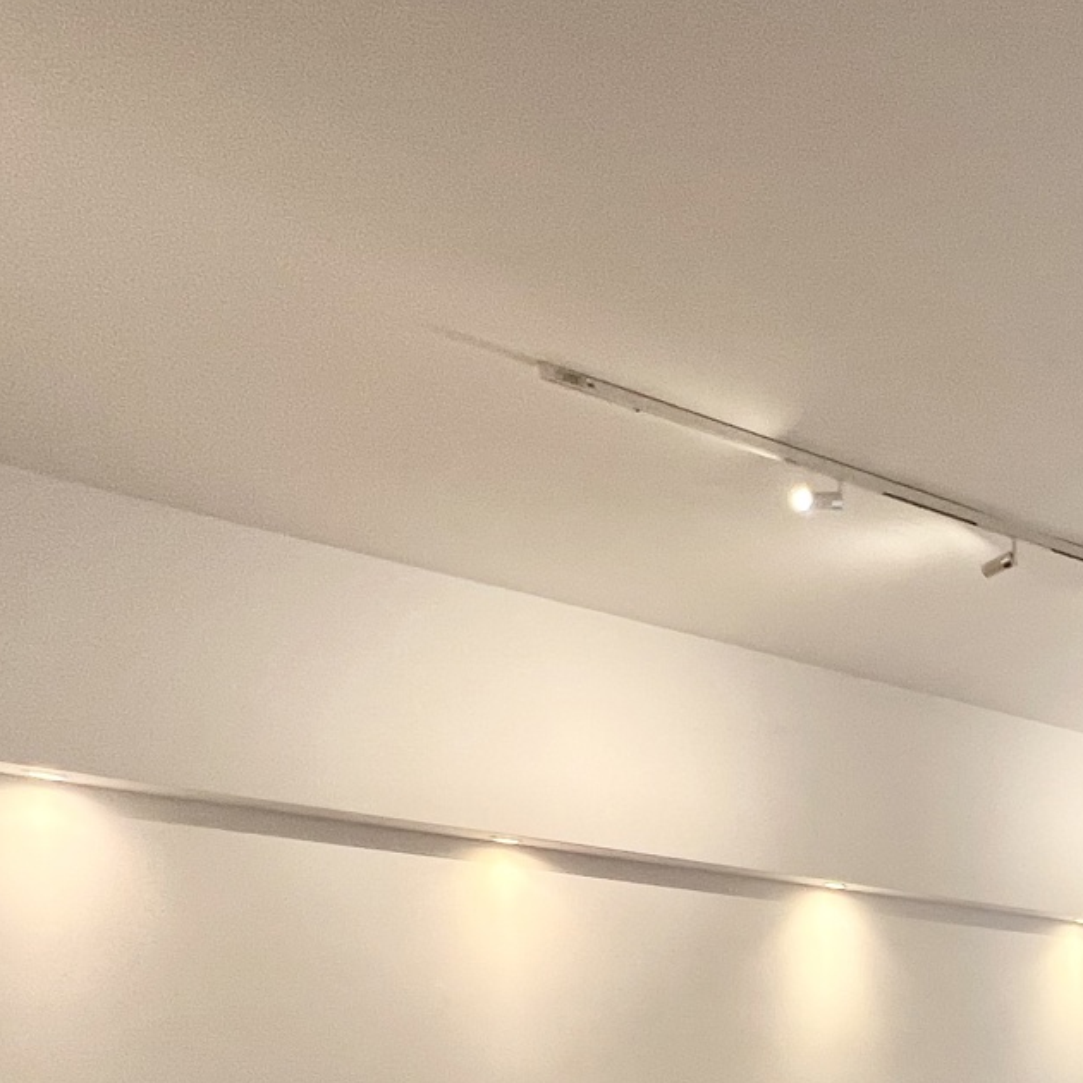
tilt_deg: +0.4
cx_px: 1535
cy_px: 1155
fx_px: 1239
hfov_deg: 31.0
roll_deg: -0.4
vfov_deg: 39.7
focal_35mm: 35
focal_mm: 1.57
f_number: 1.8
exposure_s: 1/100
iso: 64
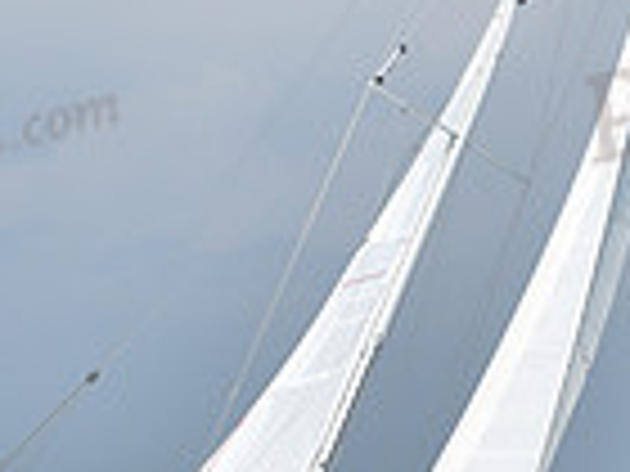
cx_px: 353
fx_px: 5078
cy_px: -121
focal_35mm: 279
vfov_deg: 5.3
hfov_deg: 7.1
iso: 320
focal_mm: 70
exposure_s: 1/1000
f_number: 10
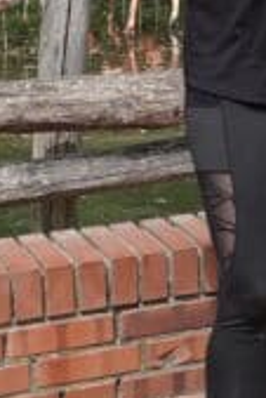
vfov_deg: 18.4
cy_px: 28
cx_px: 217
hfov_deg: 12.5
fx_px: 1206
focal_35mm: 109
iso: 100
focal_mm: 8.93
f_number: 2.8
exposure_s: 1/1000
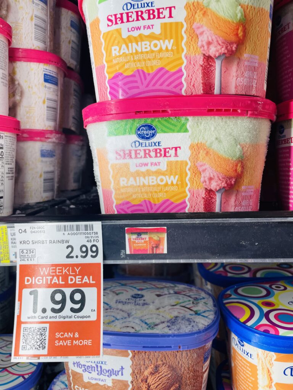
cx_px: 146
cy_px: 195
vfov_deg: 67.3
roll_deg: +1.5
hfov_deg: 53.1
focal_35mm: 26
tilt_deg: -5.7
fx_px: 293
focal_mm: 4.2
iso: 50
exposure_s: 1/120
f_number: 1.6
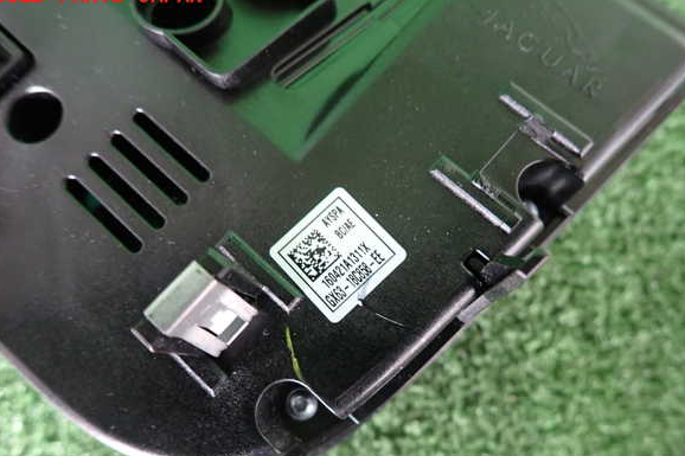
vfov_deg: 47.9
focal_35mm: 27
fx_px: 514
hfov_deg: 67.4
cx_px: 342
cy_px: 246
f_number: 2
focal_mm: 4.5
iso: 250
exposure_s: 1/30
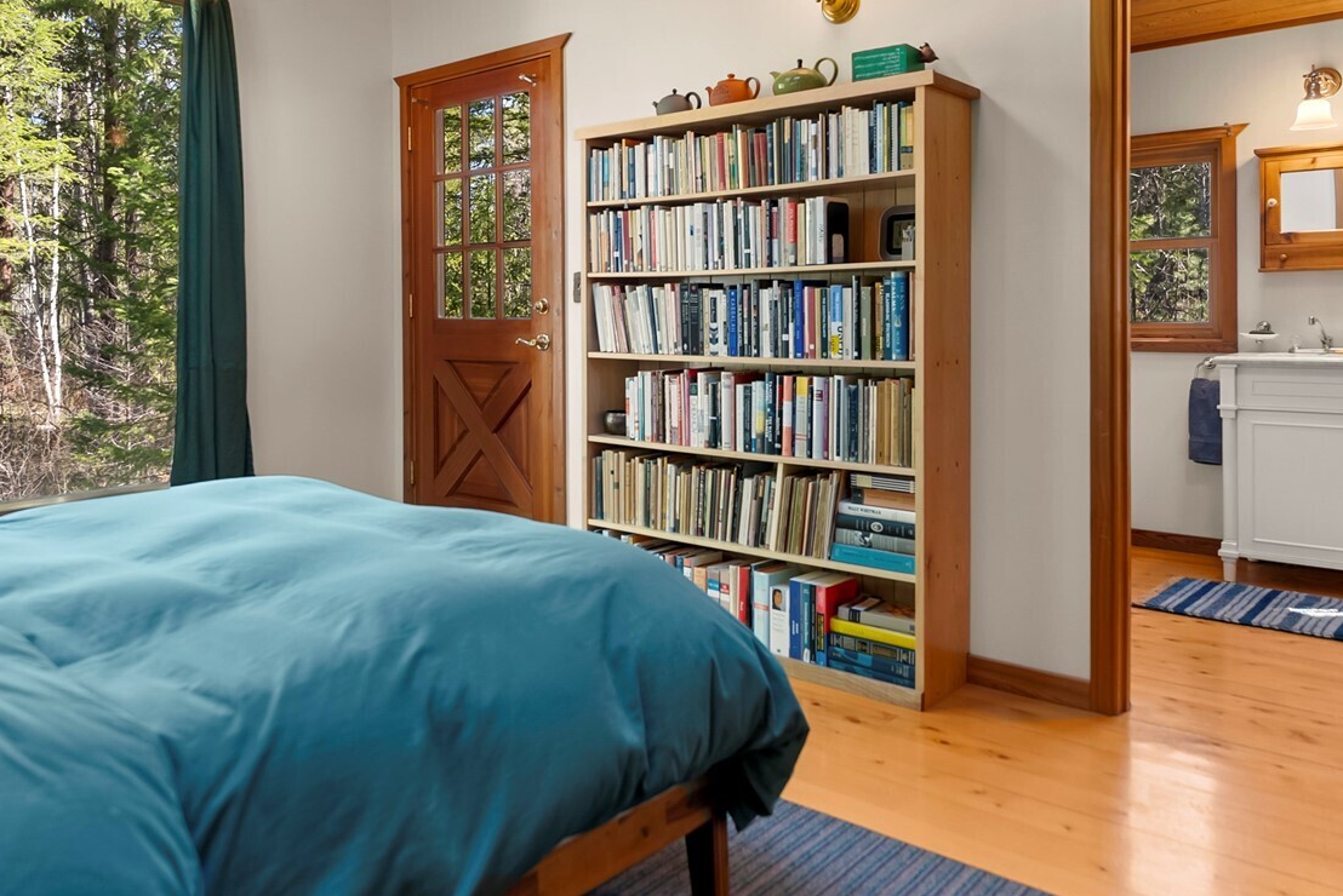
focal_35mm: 27
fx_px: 1016
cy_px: 317
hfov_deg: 66.3
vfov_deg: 47.0
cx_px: 544
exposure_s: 1/10
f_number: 2.8
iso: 400
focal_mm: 17.8
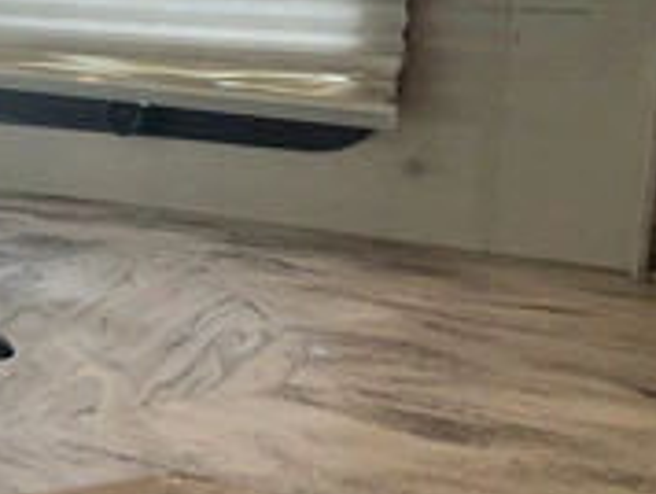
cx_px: -11
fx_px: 1233
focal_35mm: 65
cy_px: 221
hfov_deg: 27.9
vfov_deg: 22.6
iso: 40
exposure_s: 1/122
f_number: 1.8
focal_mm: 3
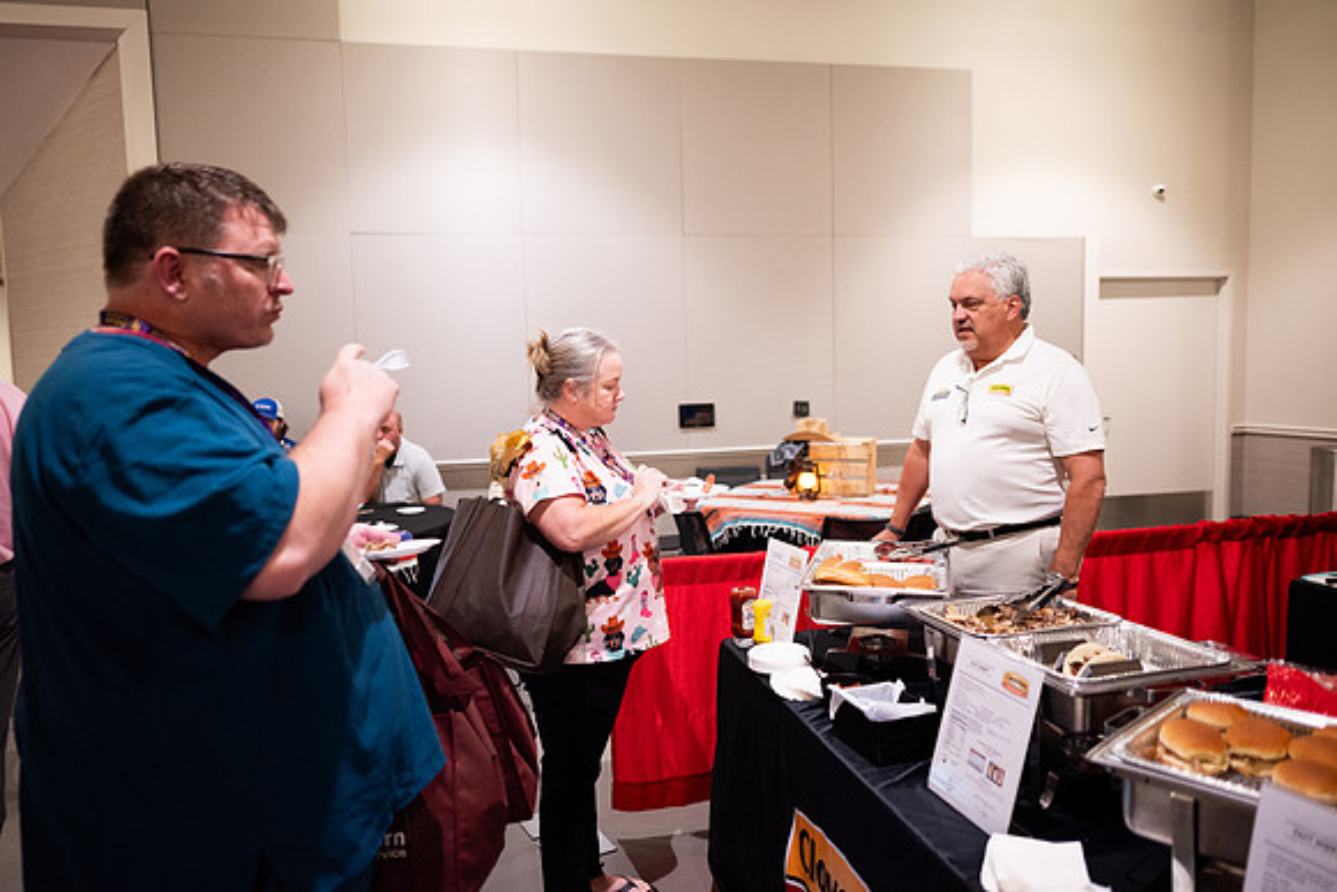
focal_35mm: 24
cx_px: 668
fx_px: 892
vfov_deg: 53.2
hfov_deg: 73.7
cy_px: 446
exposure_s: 1/200
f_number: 1.8
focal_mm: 24
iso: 1250
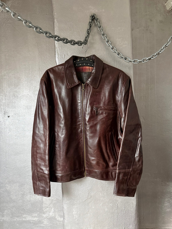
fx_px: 159
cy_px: 114
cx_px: 86
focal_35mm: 24
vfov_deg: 71.6
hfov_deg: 56.8
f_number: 1.78
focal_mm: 6.76
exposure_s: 1/60
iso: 320
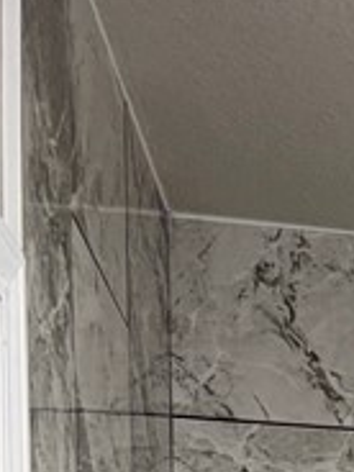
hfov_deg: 9.0
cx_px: 911
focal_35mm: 145
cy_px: 1049
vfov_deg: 11.7
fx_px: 1977
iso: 80
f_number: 1.6
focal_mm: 5.96
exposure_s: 1/60
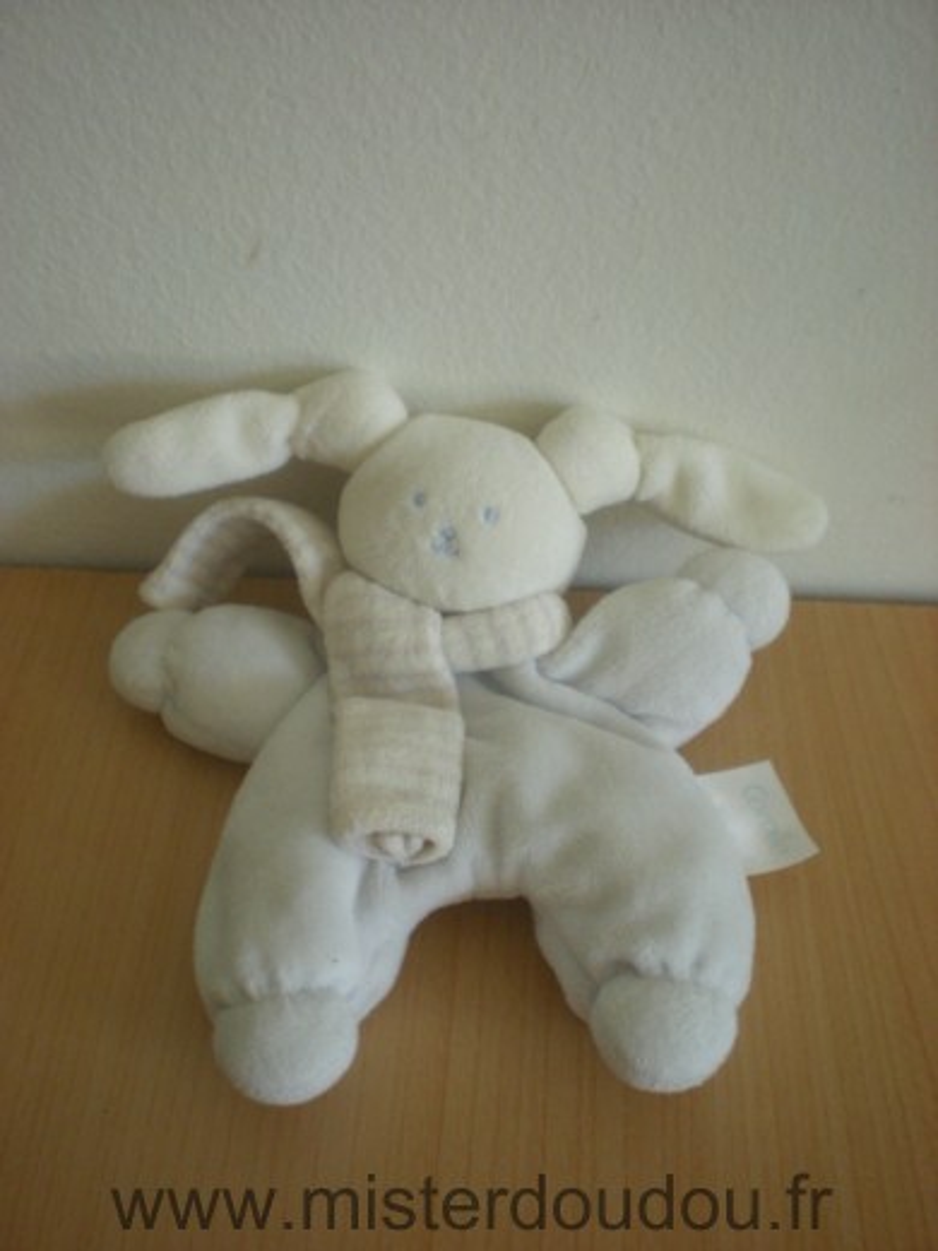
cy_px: 626
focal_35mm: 38
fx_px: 1373
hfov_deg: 37.7
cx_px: 469
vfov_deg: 49.0
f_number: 3.1
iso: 200
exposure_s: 1/49
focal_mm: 6.3
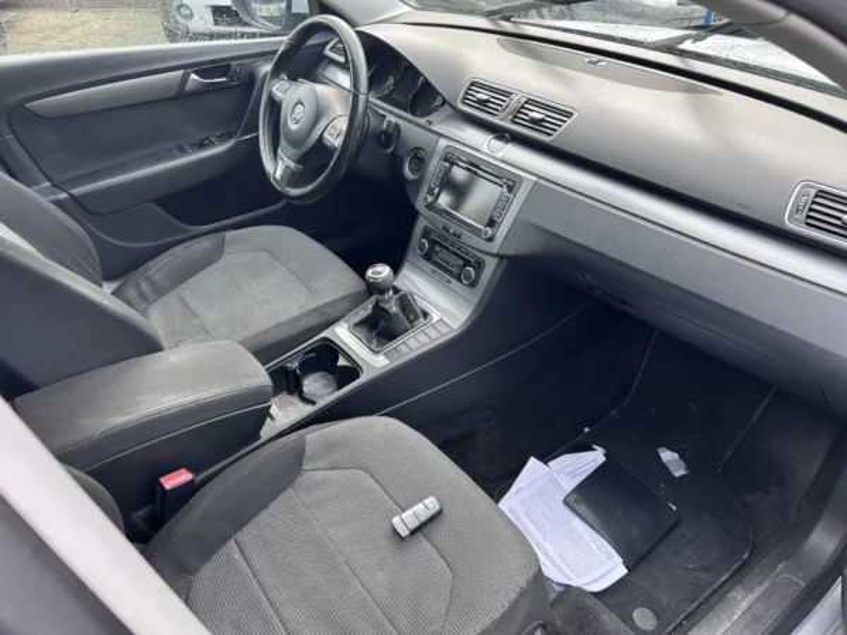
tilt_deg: -33.3
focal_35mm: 26
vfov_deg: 53.1
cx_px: 424
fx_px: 636
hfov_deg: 67.3
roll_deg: +1.1
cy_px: 318
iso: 64
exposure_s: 1/121
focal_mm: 5.7
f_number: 1.5
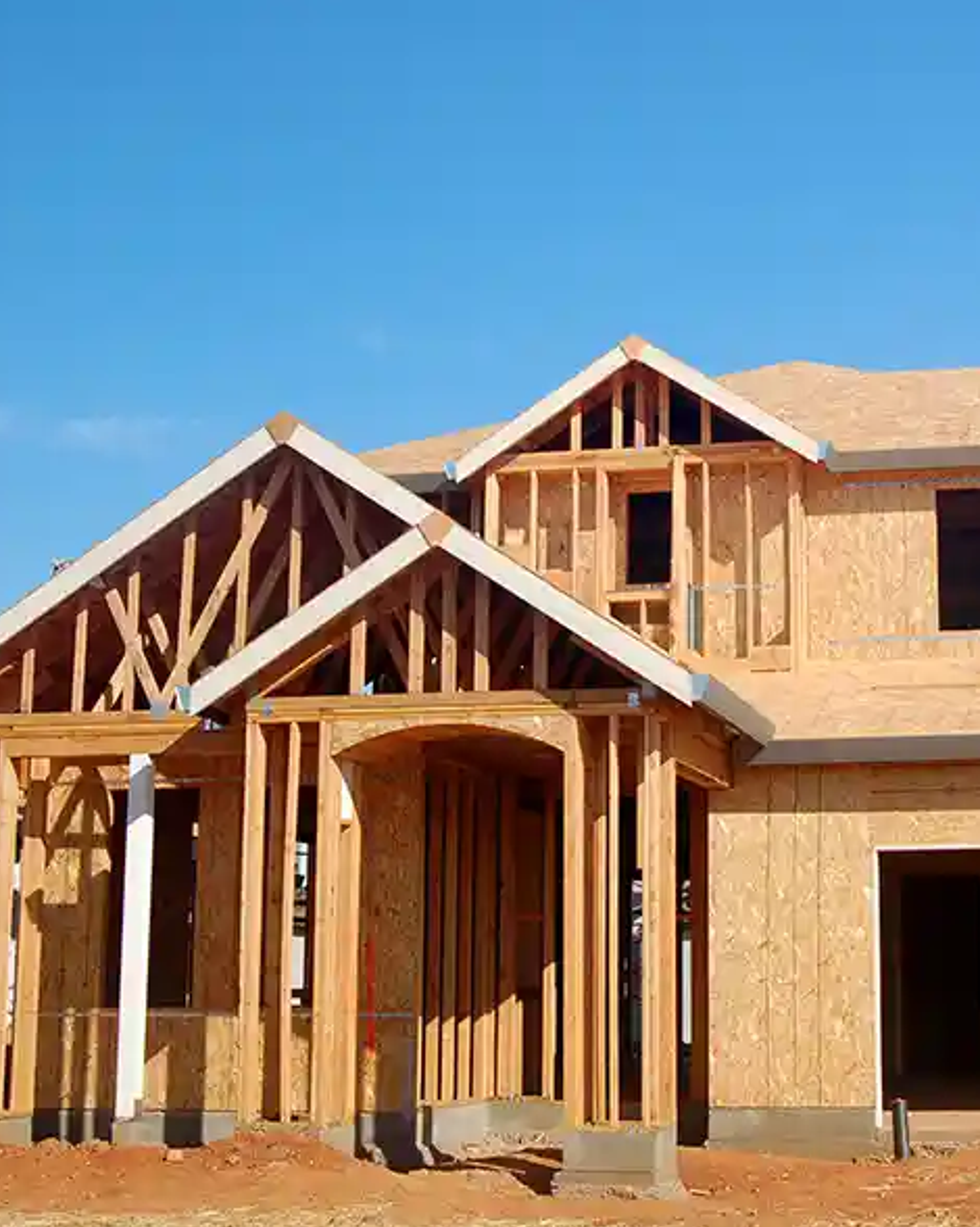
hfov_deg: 26.6
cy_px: 614
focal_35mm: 56
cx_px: 780
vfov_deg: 33.6
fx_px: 2031
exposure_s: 1/200
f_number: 9
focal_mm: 26
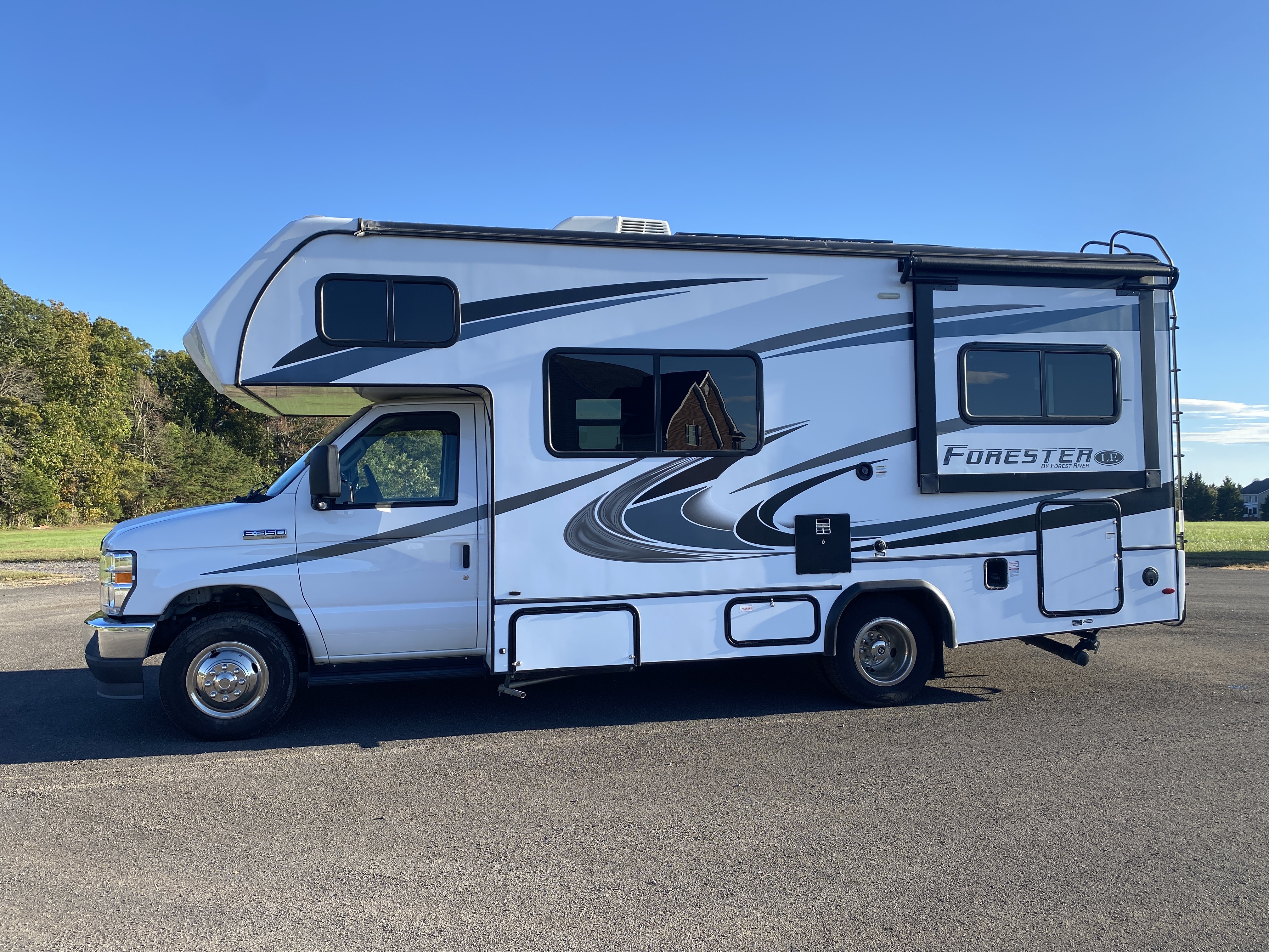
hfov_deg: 67.3
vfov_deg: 53.1
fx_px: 953
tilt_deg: +0.9
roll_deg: -0.9
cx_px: 634
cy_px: 476
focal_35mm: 26
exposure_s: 1/1157
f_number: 1.8
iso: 32
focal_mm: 4.25
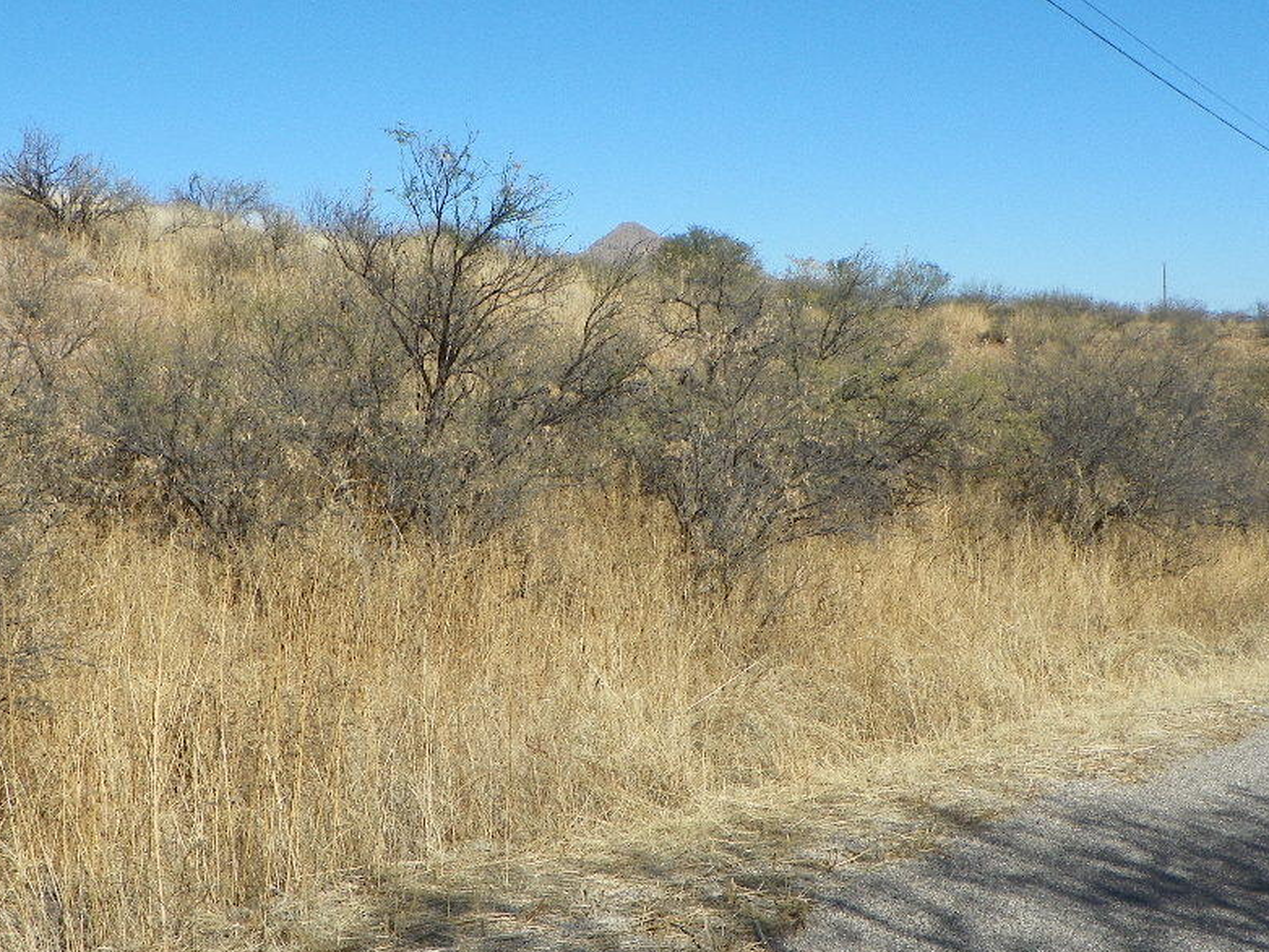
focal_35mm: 54
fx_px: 1980
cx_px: 553
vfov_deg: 27.0
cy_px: 519
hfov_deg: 35.5
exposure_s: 1/400
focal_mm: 5.9
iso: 64
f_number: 5.6
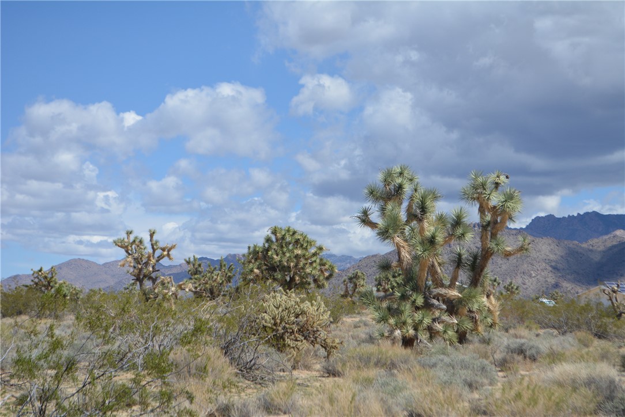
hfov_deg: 24.6
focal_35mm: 82
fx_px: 1433
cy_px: 208
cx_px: 312
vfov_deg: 16.6
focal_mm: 55
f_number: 7.1
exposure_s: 1/2000
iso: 400
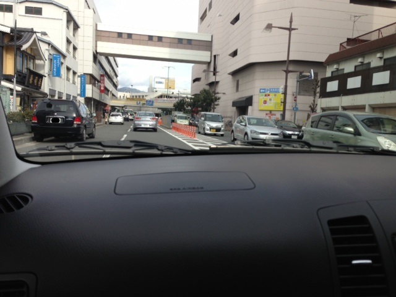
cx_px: 198
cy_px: 148
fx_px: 378
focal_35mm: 33
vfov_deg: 42.9
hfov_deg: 55.4
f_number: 2.4
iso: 50
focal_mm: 4.13
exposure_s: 1/531
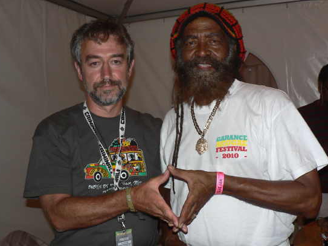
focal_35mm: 39
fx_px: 369
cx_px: 174
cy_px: 127
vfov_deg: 36.8
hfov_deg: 47.8
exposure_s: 1/60
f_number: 2.8
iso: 100
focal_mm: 6
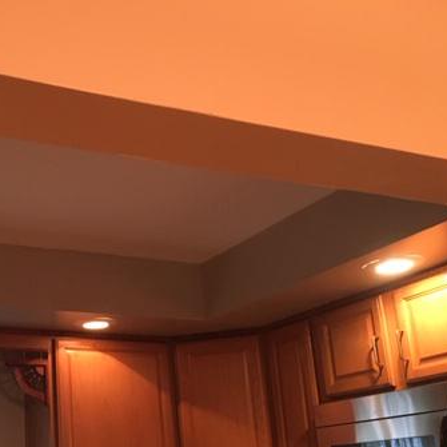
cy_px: 310
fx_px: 716
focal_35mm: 49
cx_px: 80
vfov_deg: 34.3
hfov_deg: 33.5
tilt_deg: +14.6
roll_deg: +2.6
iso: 160
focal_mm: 4.15
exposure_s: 1/30
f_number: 2.2
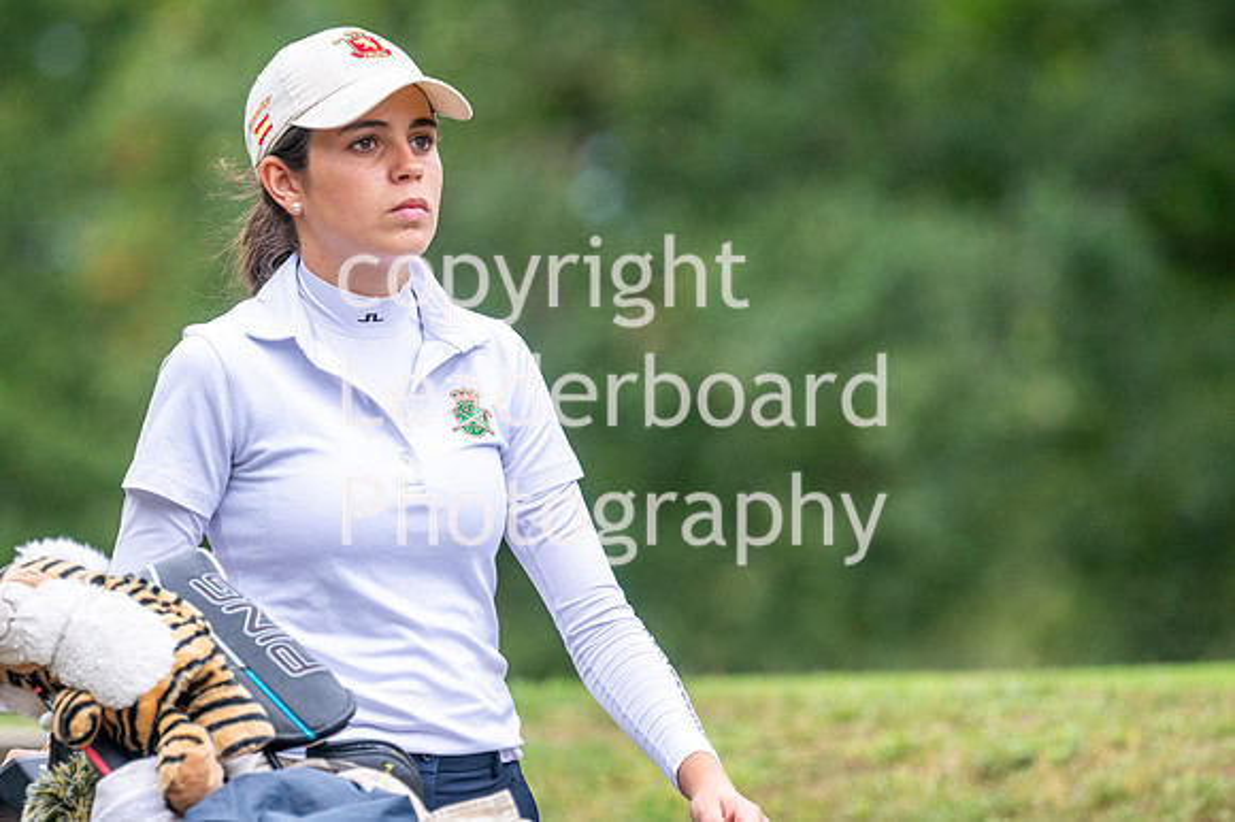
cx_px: 618
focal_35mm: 450
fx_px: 15428
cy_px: 411
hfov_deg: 4.6
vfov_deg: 3.1
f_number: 5
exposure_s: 1/1000
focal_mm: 300
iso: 400
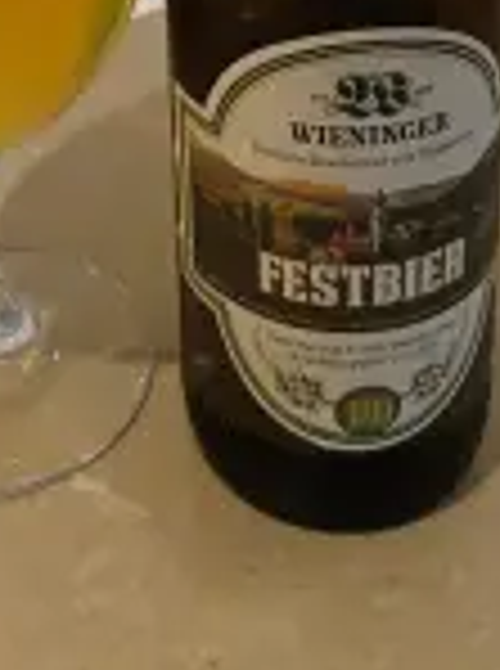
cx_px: 194
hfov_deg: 20.9
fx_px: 1354
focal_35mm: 70
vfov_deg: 25.0
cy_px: -139
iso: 320
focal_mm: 3.98
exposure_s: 1/50
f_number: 1.8
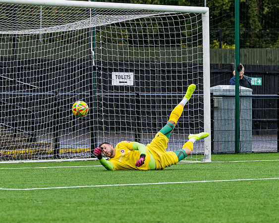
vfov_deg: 4.9
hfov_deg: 6.1
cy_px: 159
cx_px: 103
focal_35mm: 317
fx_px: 2616
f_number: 4
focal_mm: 125
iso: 400
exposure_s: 1/1600
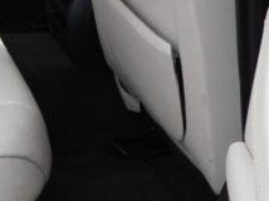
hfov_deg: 21.9
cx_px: -83
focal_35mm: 80
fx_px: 621
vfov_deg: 17.5
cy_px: -40
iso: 100
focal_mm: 4.3
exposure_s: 1/200
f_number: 2.8
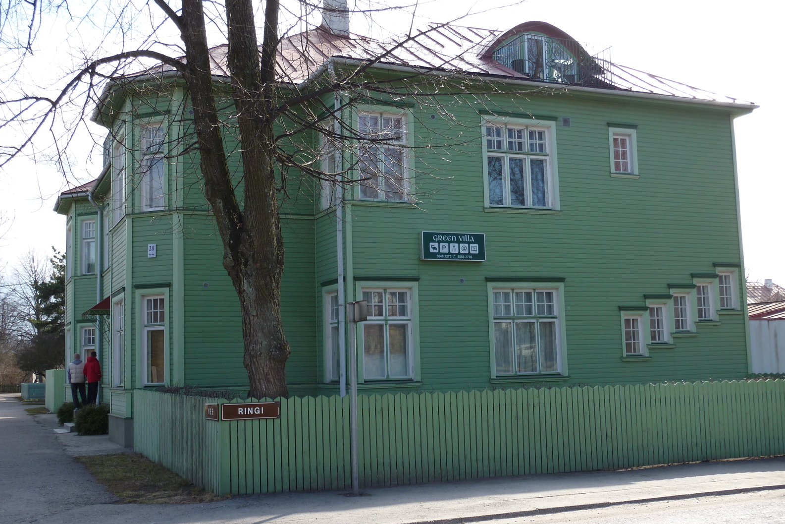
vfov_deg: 31.9
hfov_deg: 46.4
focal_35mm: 42
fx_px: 916
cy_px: 280
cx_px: 392
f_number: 4
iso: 80
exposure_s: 1/250
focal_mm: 6.5
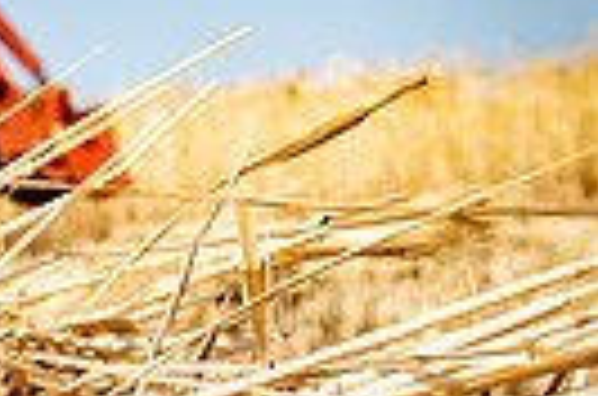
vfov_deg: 12.9
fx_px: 1740
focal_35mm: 105
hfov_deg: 14.8
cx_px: -697
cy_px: 281
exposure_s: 1/400
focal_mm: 24
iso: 64
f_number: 5.6
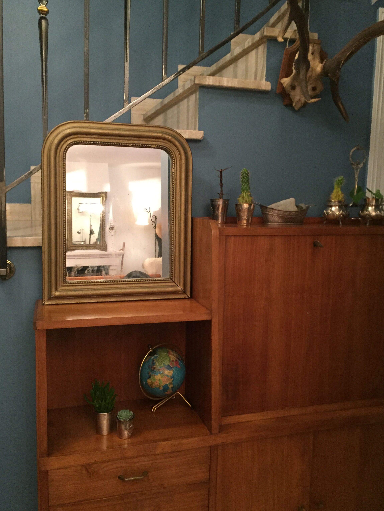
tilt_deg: -8.3
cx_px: 191
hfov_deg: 45.4
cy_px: 251
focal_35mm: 31
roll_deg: -1.1
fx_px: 458
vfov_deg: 58.3
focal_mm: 4.15
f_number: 2.2
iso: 250
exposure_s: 1/20
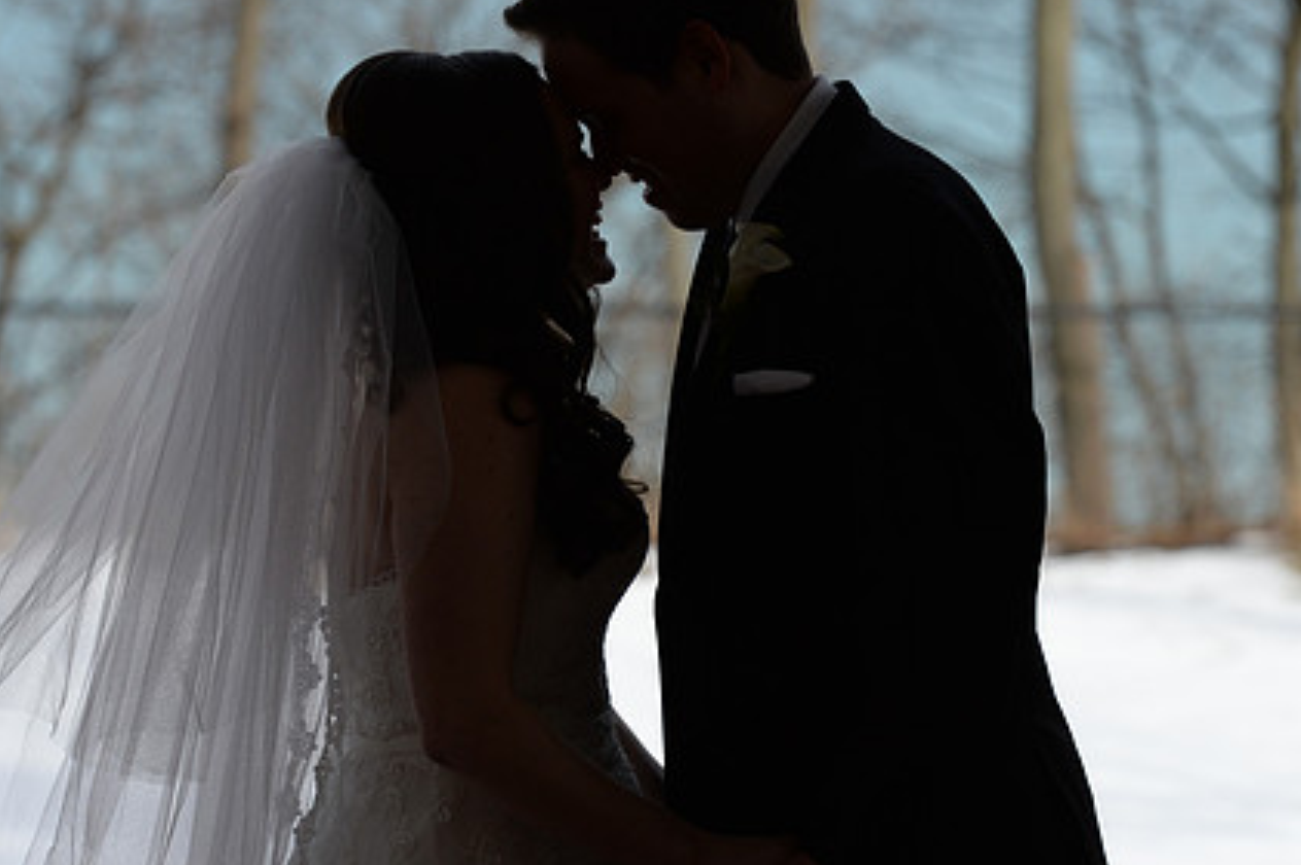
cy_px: 405
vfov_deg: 7.4
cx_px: 692
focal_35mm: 186
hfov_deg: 11.1
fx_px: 6716
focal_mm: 135
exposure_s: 1/3200
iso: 640
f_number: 5.6
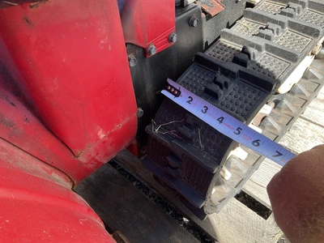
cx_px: 162
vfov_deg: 48.2
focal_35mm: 29
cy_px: 122
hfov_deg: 61.7
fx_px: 271
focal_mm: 3
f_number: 1.8
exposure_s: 1/122
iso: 20
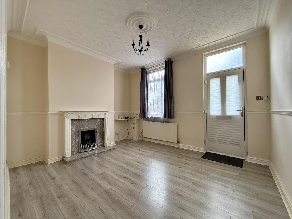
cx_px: 146
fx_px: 118
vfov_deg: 85.7
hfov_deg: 102.1
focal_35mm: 14
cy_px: 110
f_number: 2.2
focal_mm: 2.22
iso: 100
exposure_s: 1/99
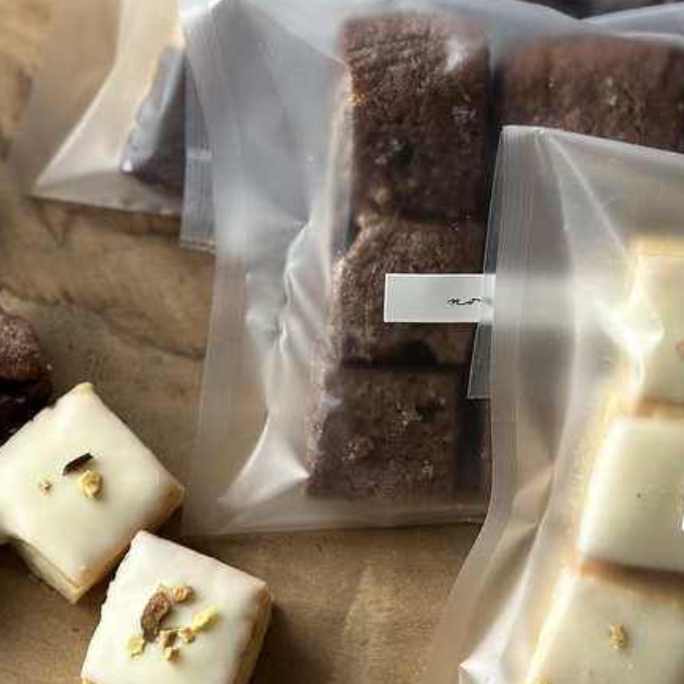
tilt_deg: -70.0
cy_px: 321
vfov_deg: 18.5
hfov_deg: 18.4
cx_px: 243
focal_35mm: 94
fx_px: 2101
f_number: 1.78
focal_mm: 6.86
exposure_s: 1/108
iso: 125
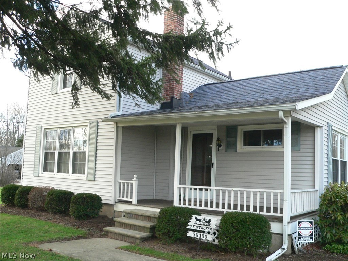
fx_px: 362
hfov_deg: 51.4
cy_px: 130
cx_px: 174
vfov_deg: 39.7
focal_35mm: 36
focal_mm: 6
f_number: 2.8
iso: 200
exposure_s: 1/160
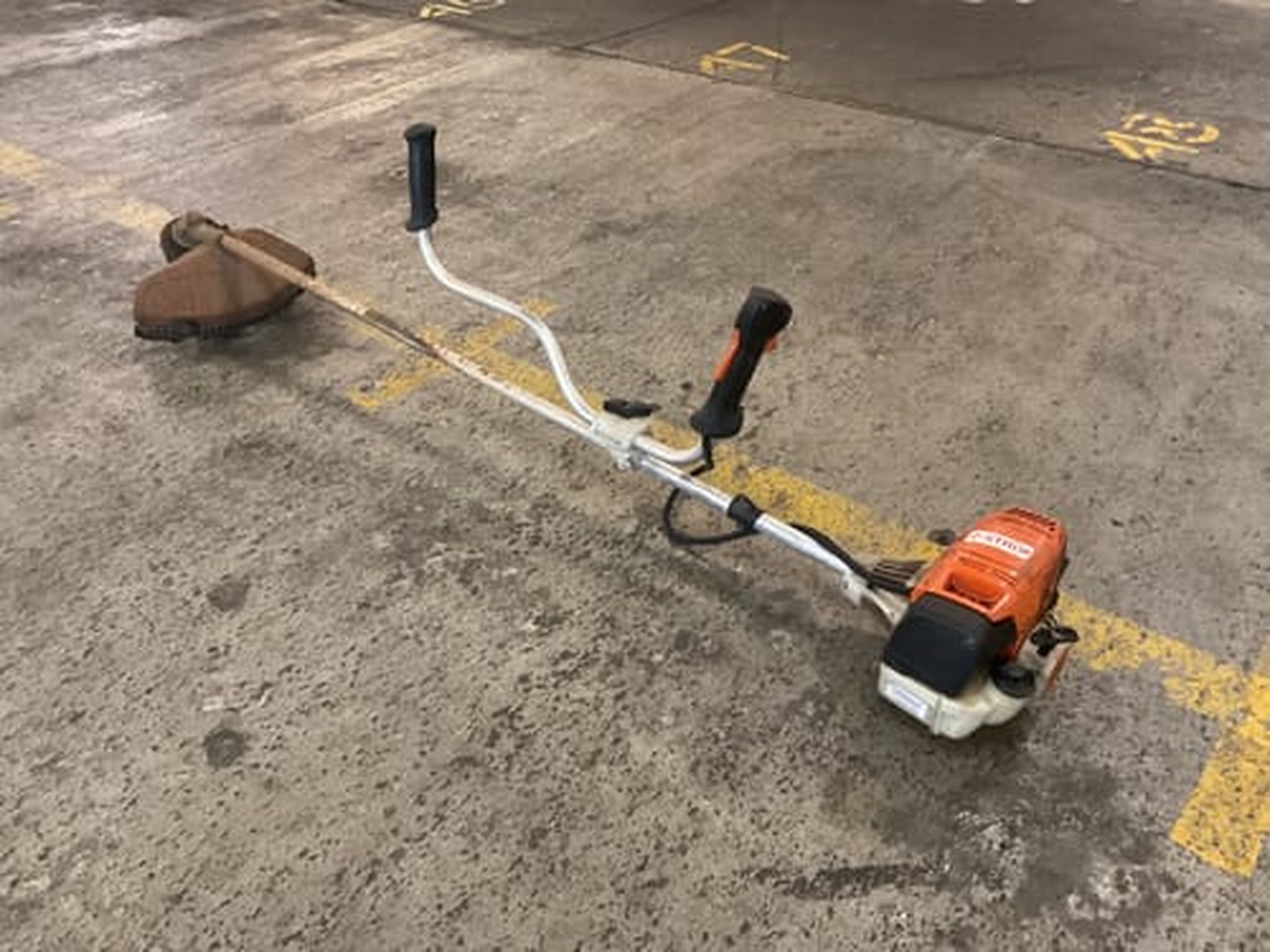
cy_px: 476
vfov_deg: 48.2
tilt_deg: -36.9
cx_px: 635
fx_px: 1064
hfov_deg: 61.7
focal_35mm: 29
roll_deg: +0.8
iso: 400
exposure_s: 1/30
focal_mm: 3
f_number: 1.8
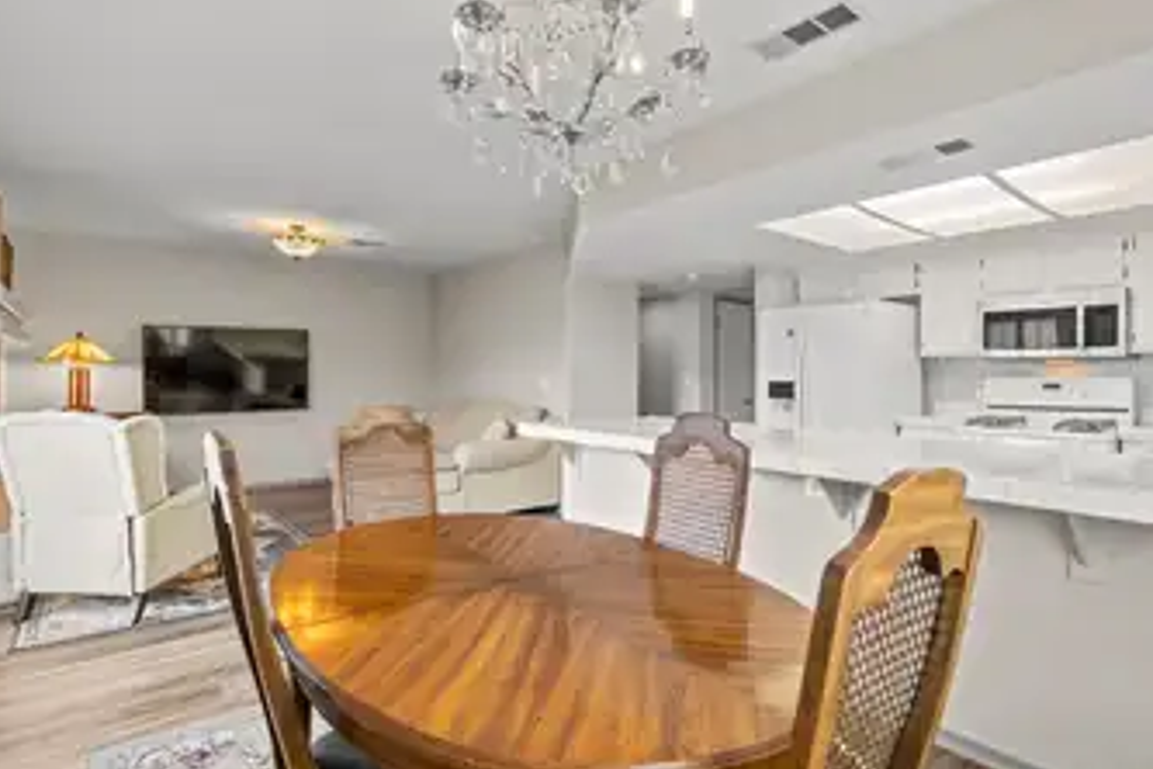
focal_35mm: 18
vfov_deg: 67.4
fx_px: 576
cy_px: 376
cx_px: 575
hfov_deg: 90.0
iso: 400
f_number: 8
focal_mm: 10
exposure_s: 1/5
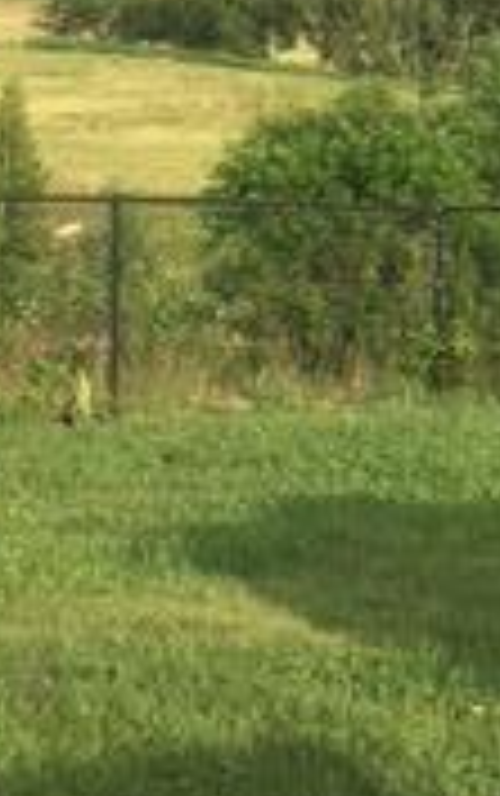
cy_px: -288
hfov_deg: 11.8
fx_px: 2414
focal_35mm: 111
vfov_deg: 17.4
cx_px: 365
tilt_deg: +0.8
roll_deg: +1.4
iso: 25
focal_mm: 4.15
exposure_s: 1/732
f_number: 2.2
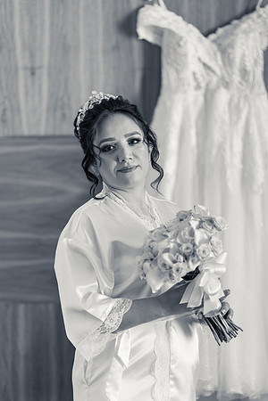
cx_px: 134
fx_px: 949
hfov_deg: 16.1
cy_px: 200
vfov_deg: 23.9
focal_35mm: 85
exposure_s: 1/125
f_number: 1.8
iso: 200
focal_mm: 85
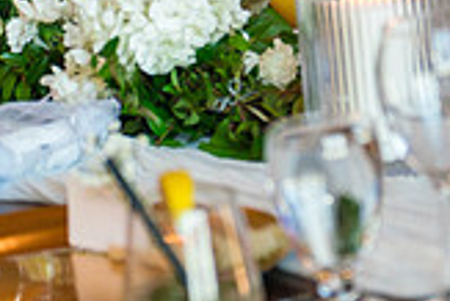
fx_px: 3691
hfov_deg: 6.8
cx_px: 732
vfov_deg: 4.6
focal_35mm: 295
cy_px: -189
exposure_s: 1/250
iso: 400
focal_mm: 83
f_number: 2.8
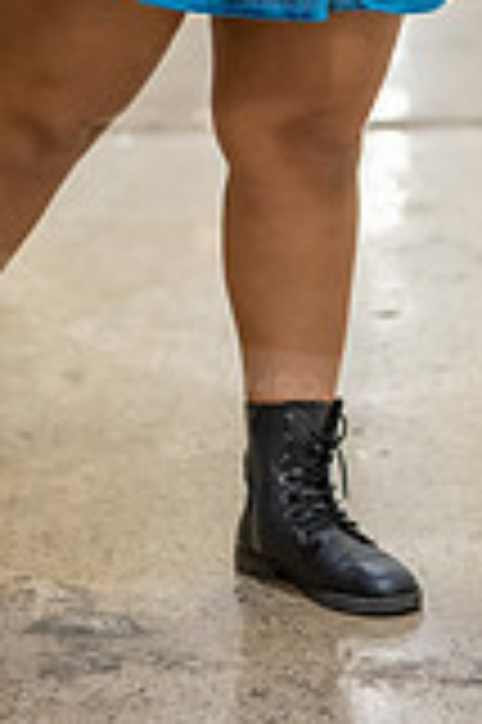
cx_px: 311
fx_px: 4790
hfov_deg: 5.8
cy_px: -184
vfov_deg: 8.5
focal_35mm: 238
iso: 3200
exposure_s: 1/200
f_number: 1.8
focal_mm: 85
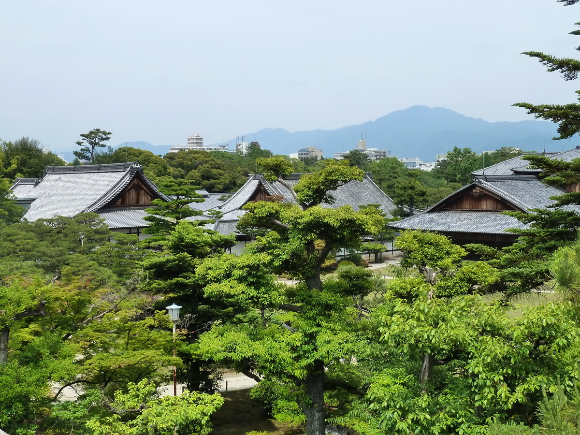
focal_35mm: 48
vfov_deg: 30.3
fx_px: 804
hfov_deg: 39.7
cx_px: 290
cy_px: 218
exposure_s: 1/400
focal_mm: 7.9
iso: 200
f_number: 4.5
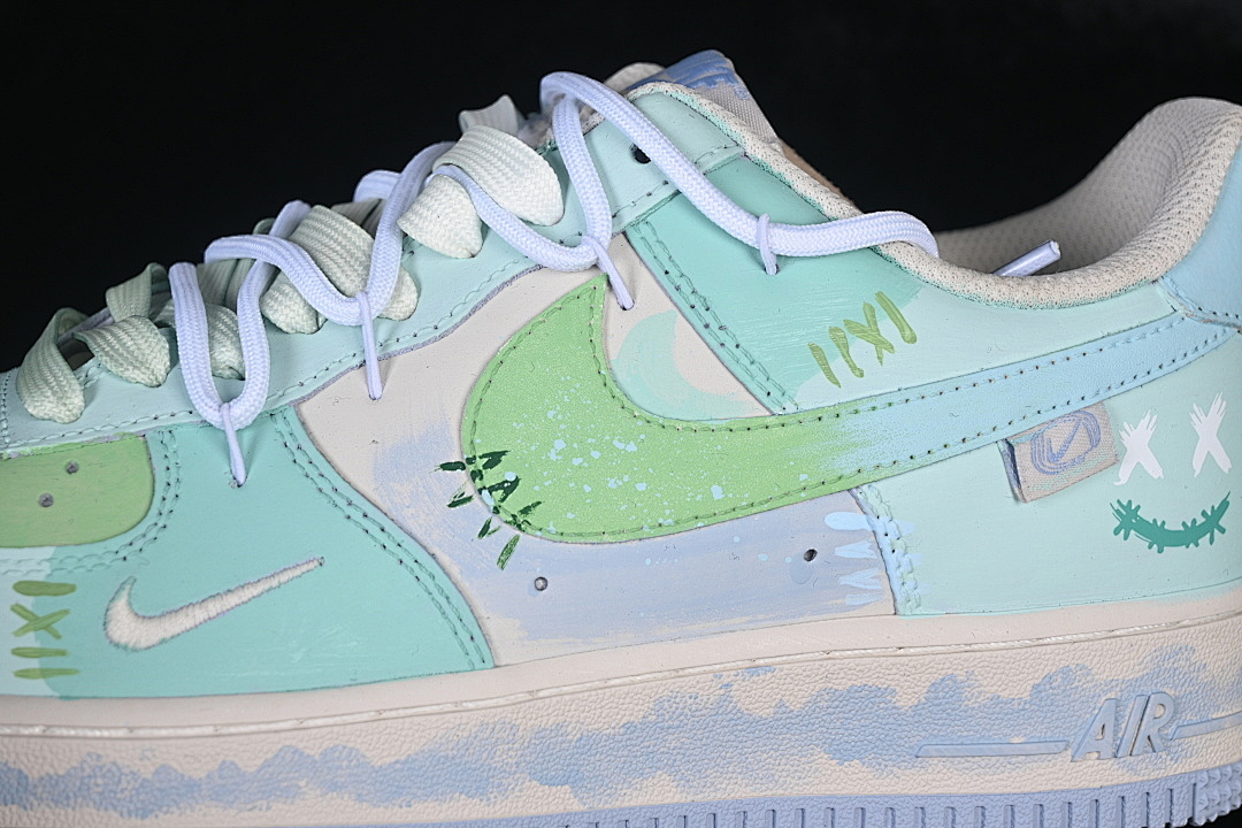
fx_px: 2587
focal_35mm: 75
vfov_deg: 18.2
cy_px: 414
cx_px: 621
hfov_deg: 27.0
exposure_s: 1/80
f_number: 7.1
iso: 160
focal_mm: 50
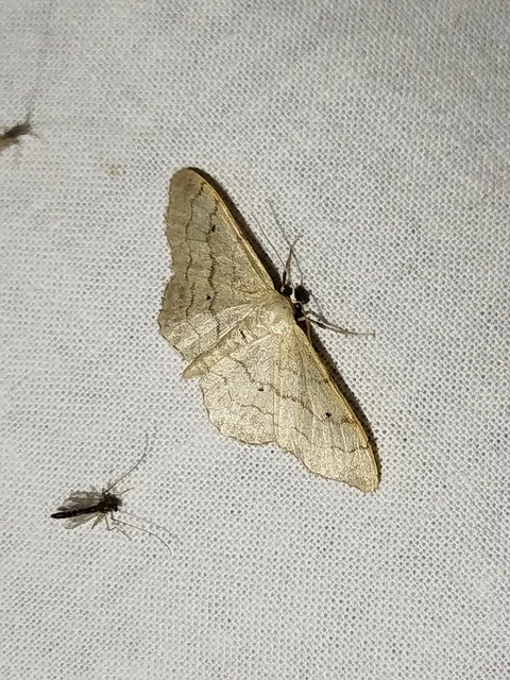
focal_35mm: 84
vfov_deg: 23.3
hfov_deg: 17.6
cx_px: 255
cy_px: 340
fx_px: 1650
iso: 125
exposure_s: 1/50
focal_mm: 5.31
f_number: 1.7
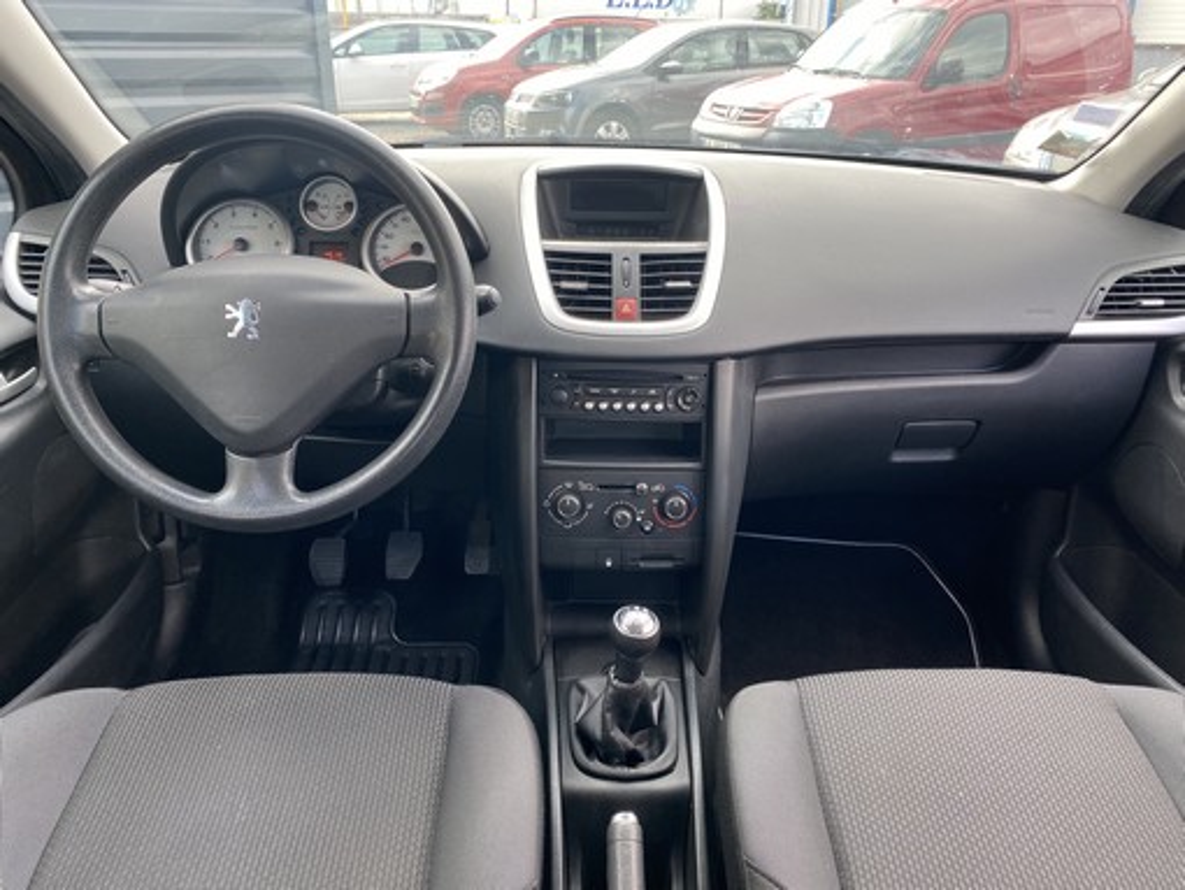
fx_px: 890
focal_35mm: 26
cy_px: 445
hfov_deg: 67.3
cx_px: 592
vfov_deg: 53.1
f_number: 1.8
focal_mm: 4.25
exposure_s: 1/121
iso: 50
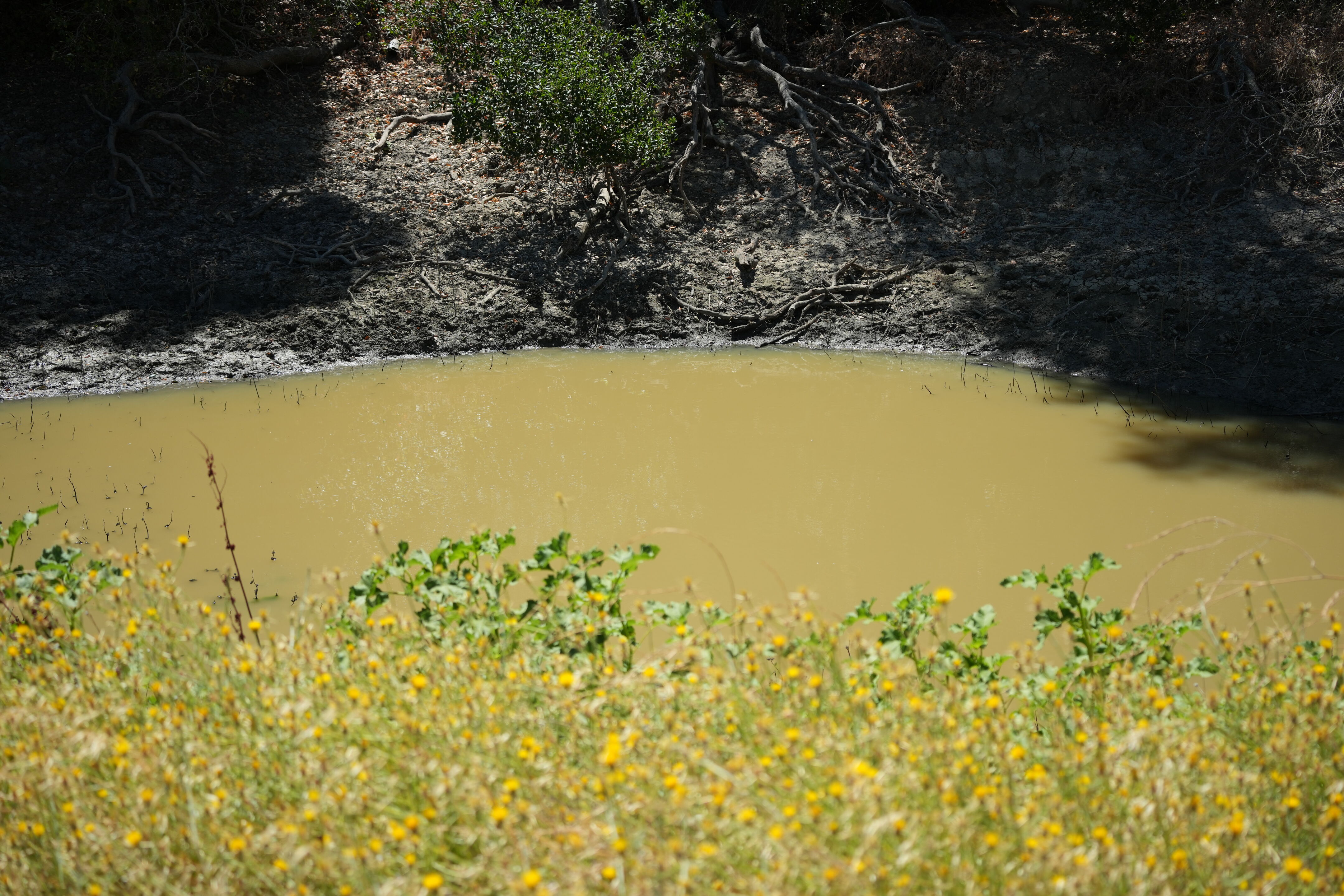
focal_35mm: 50
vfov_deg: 27.0
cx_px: 672
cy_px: 448
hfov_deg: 39.6
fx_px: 1867
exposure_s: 1/1250
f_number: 4.5
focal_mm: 50
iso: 200
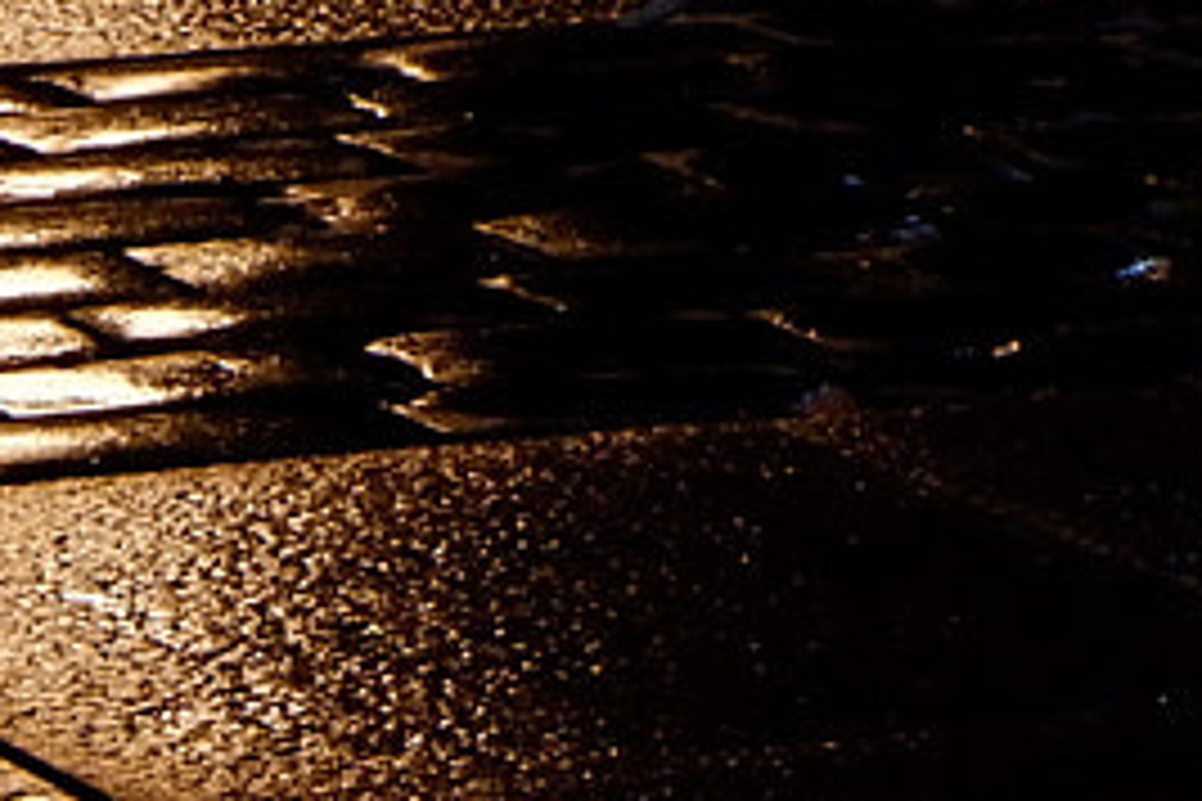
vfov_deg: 4.3
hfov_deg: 6.5
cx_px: 905
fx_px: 10617
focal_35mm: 318
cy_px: 1323
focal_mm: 35.5
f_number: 8
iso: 2500
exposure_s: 1/60
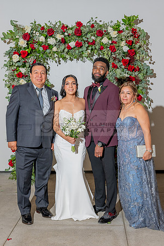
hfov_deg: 27.3
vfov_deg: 40.0
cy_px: 123
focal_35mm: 50
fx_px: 338
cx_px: 79
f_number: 5.6
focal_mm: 33
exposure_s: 1/200
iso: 800
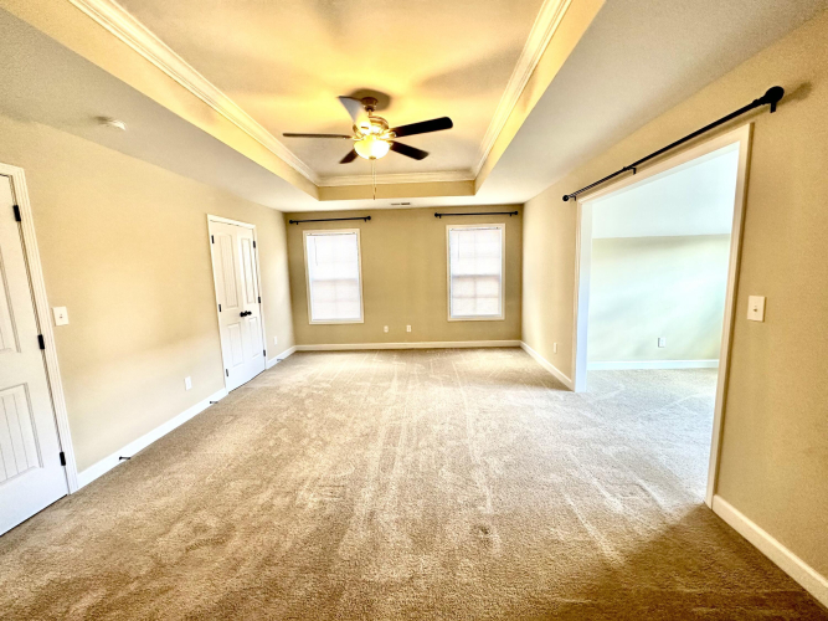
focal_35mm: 14
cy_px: 310
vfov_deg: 85.7
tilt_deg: -8.0
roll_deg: +1.3
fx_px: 335
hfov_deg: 102.1
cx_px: 414
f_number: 2.2
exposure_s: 1/60
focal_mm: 2.22
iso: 160
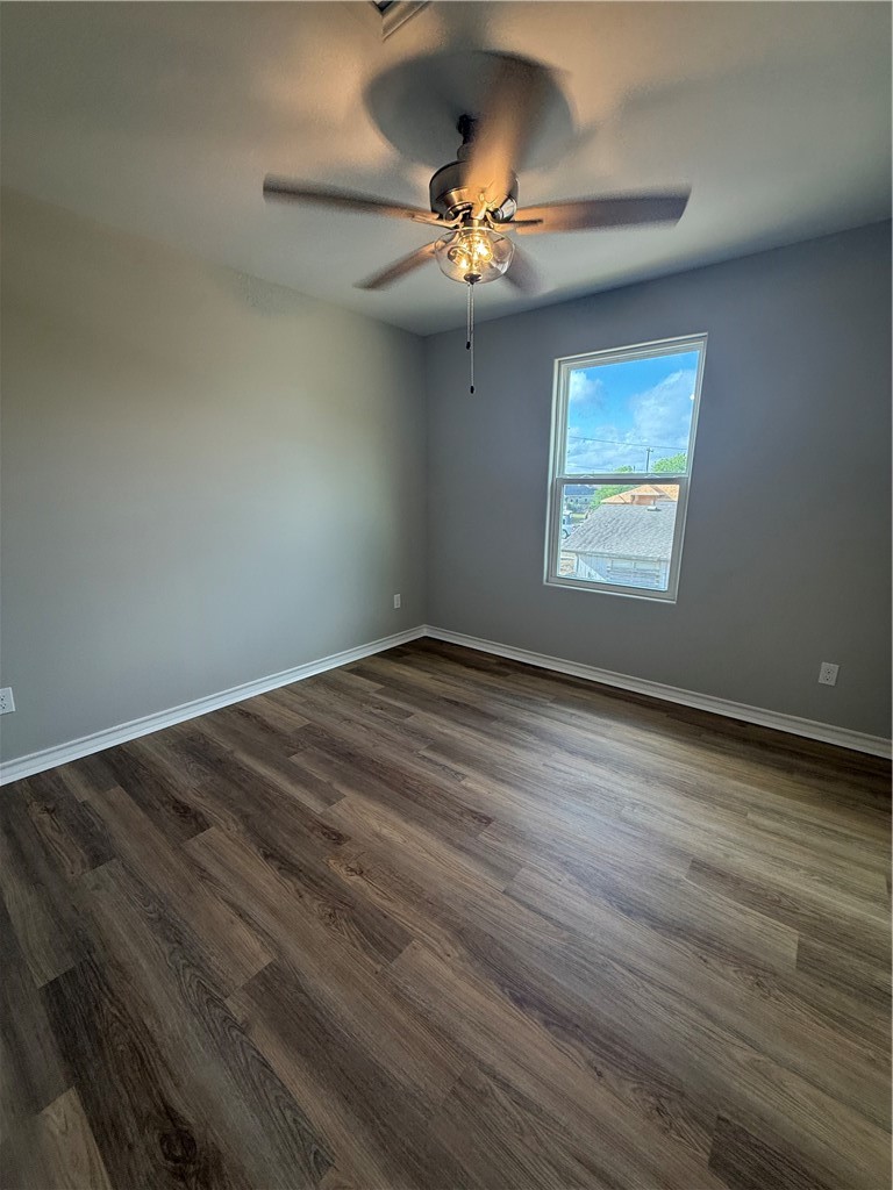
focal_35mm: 14
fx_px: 482
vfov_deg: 102.1
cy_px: 595
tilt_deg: -13.3
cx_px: 446
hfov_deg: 85.7
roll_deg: -0.5
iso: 160
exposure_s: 1/120
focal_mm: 2.22
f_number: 2.2
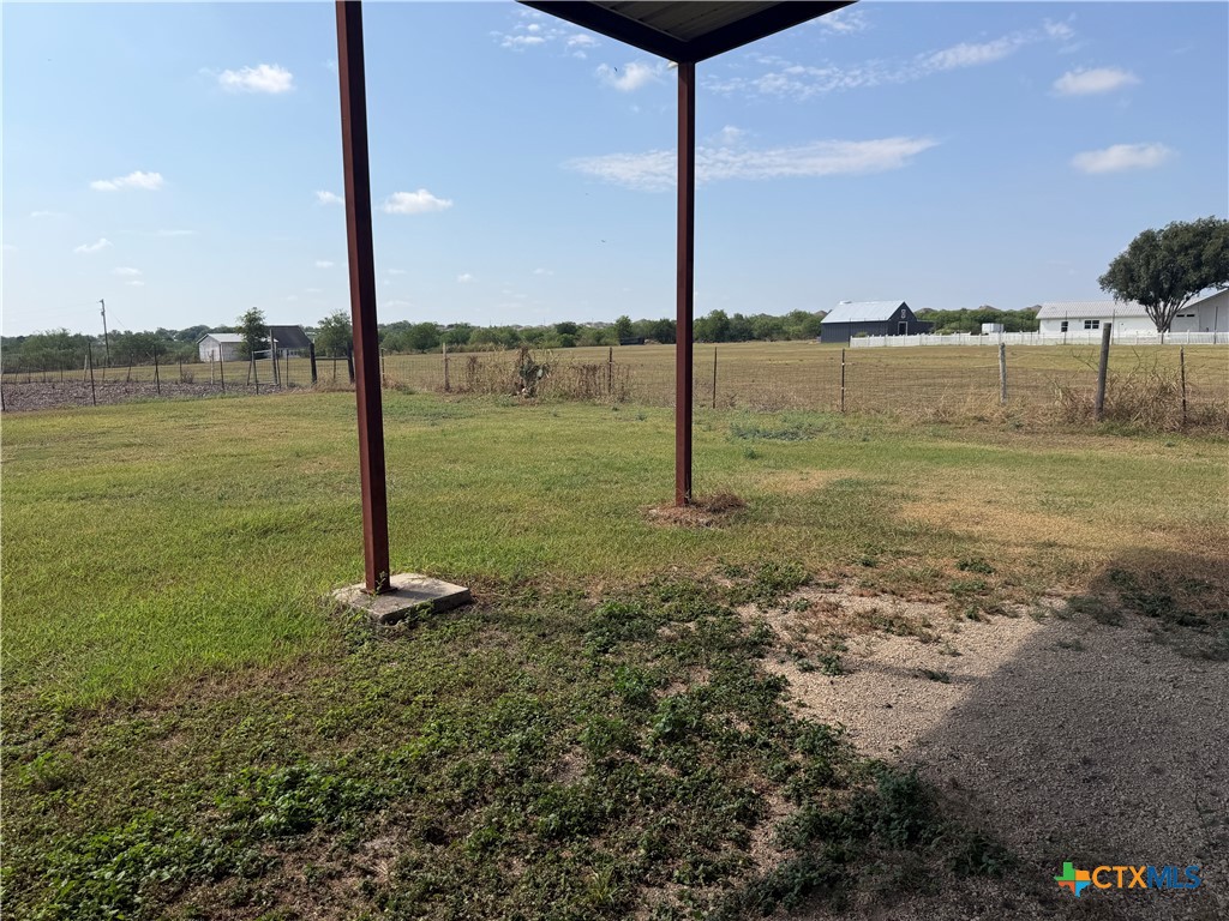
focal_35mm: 24
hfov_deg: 71.6
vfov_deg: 56.8
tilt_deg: -9.7
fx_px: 852
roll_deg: +2.0
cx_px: 614
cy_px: 460
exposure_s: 1/5714
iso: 80
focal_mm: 6.76
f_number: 1.78
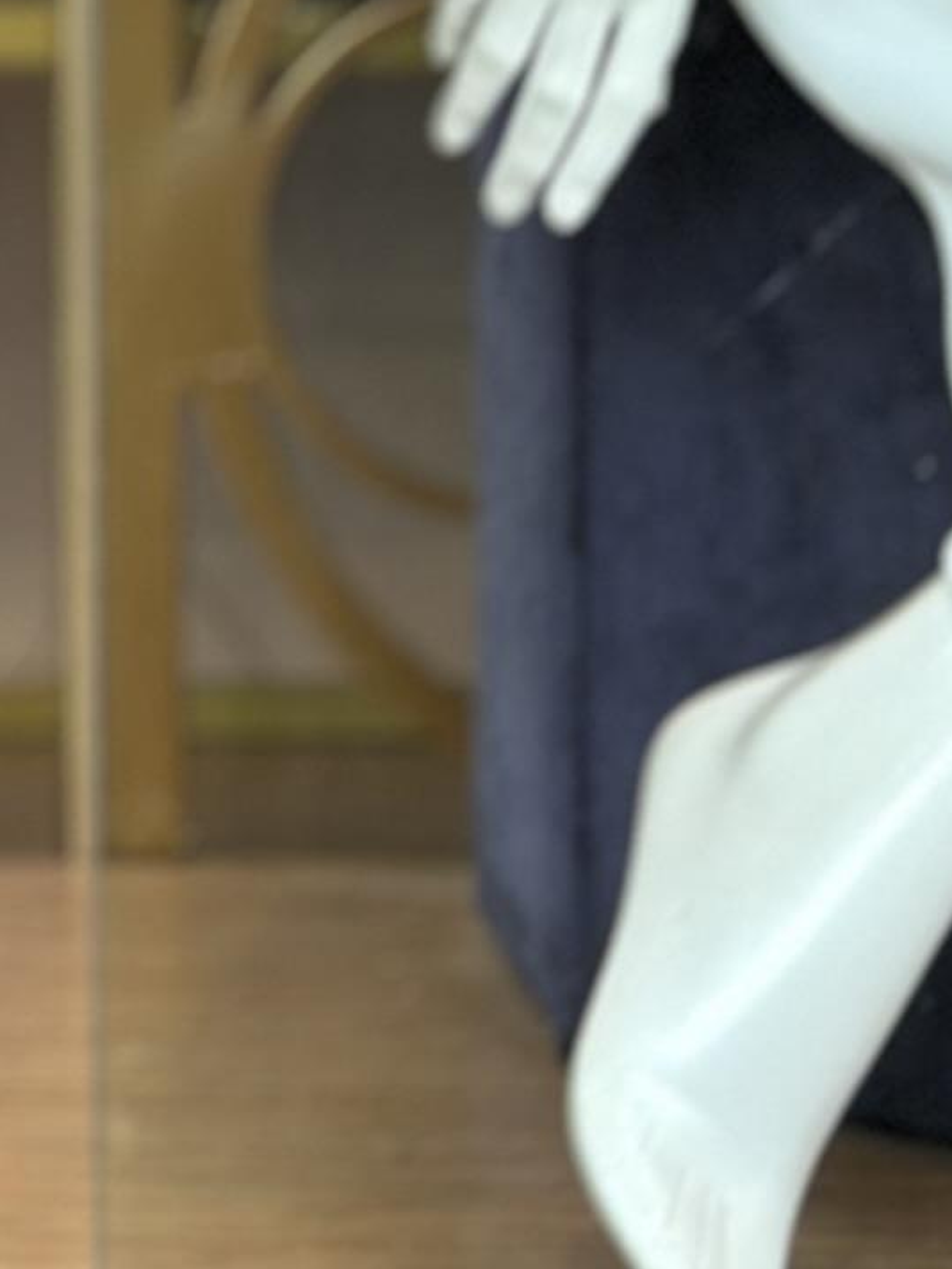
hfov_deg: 5.2
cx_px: -1615
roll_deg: +0.0
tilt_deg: -2.4
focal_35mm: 272
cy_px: -1155
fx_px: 9974
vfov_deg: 7.1
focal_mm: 6.86
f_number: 1.78
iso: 80
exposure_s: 1/231
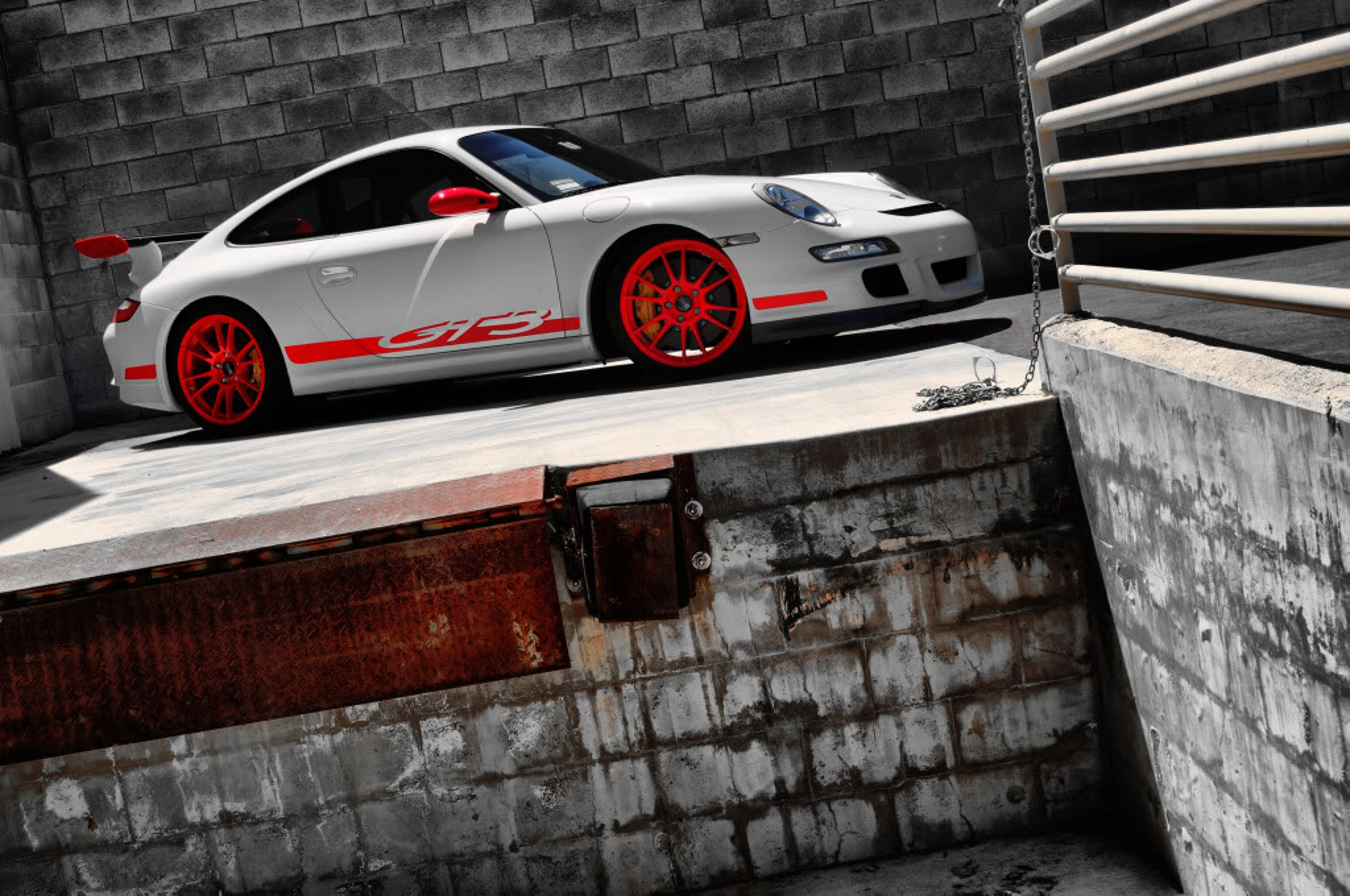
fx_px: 1798
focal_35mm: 48
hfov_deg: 41.2
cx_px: 675
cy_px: 448
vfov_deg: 28.0
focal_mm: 32
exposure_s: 1/200
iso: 200
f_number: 7.1
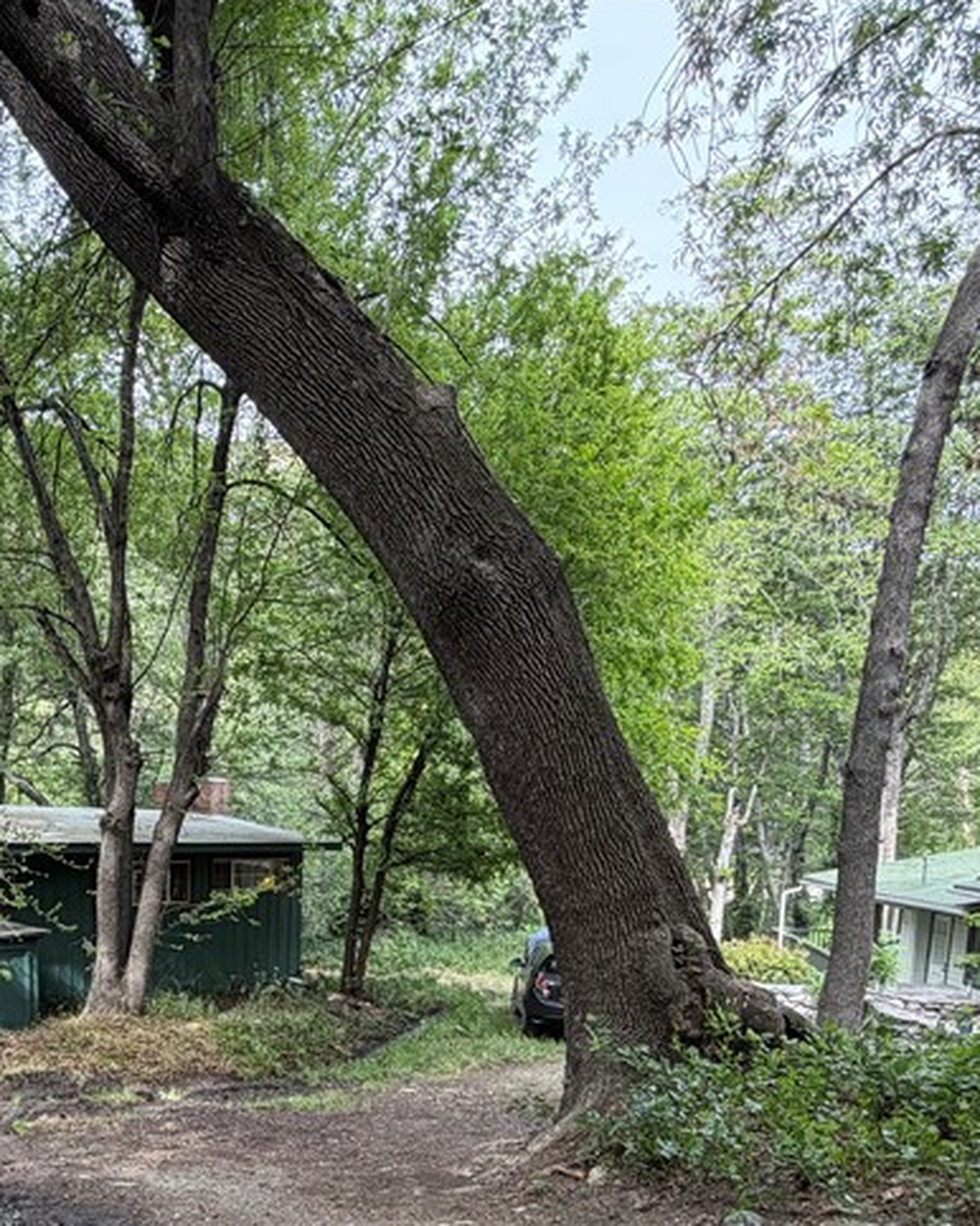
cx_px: 193
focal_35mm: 29
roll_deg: -0.4
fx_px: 1052
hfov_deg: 47.2
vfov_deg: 56.4
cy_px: 967
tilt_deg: -8.0
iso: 64
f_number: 2.2
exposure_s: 1/121
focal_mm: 2.22
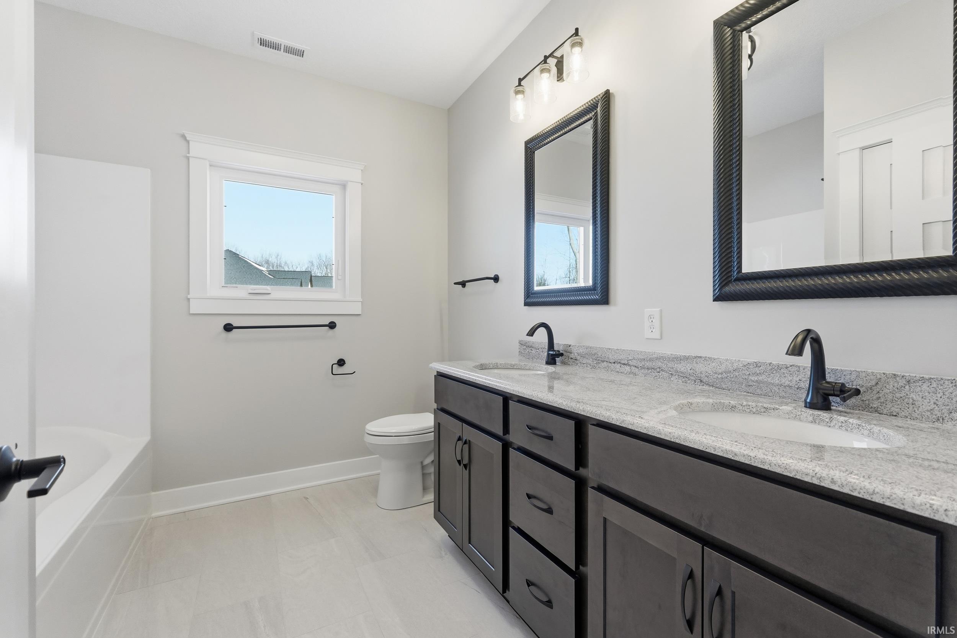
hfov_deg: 100.4
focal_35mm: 15
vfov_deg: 77.3
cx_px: 478
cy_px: 319
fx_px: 399
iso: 800
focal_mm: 10
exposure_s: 1/4000
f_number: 4
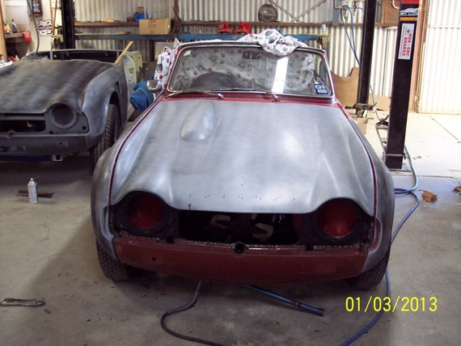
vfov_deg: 36.8
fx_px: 520
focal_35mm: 39
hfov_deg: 47.8
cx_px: 230
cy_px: 173
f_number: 3.4
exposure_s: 1/10
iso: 200
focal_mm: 8
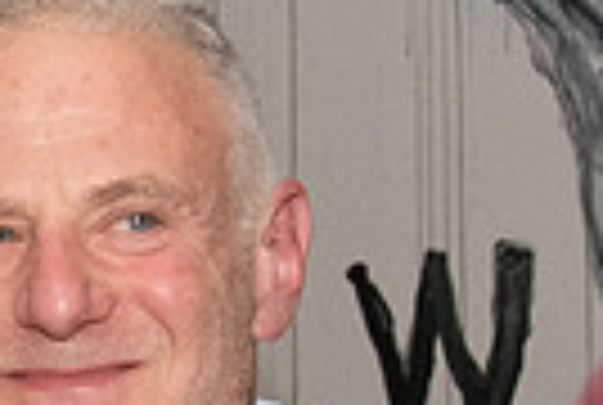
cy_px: 542
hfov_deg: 7.6
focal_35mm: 269
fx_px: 4516
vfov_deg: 5.1
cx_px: -157
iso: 5000
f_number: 14
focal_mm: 38
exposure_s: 1/160
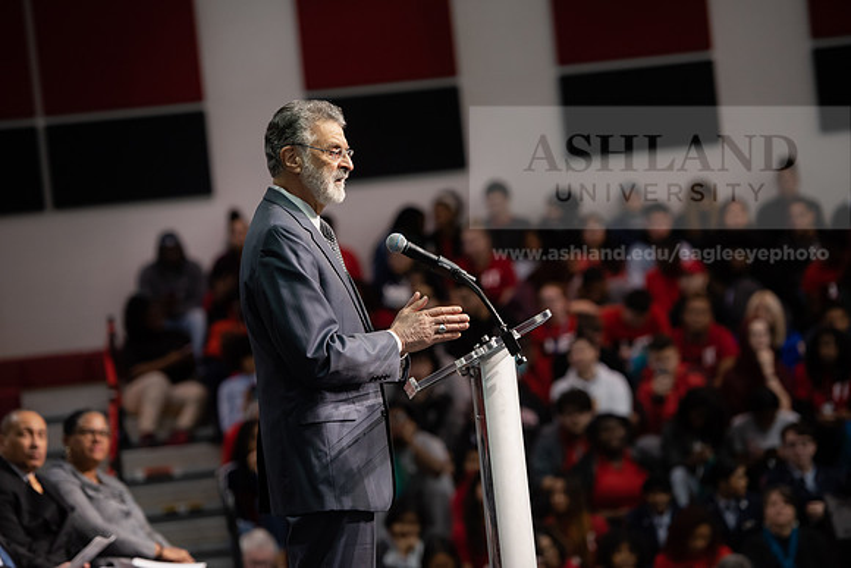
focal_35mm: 145
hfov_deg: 14.2
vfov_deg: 9.5
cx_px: 426
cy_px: 284
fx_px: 3428
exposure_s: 1/200
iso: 1250
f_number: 3.5
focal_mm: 145
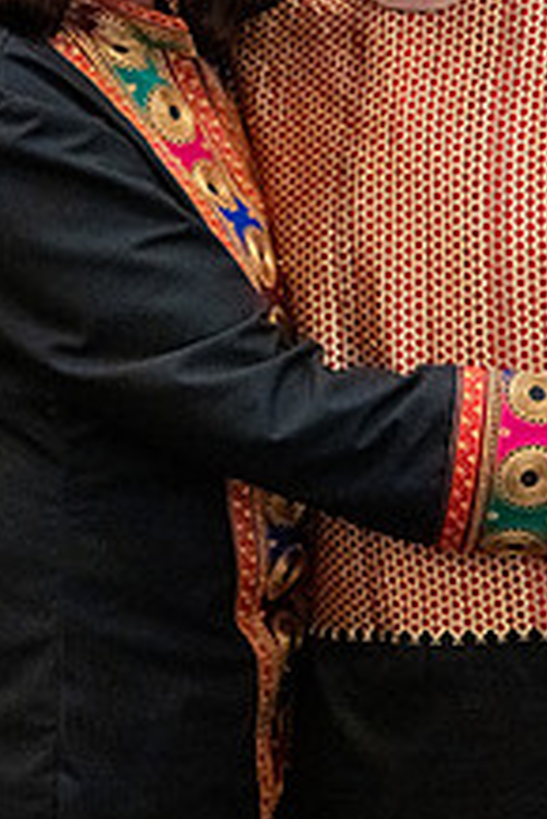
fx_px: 3299
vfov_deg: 14.1
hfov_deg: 9.5
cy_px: 242
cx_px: 321
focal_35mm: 145
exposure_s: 1/320
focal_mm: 70
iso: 32000
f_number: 4
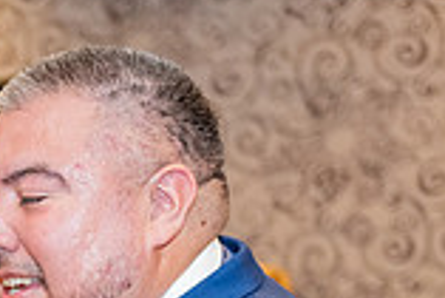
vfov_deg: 8.6
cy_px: 509
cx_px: -196
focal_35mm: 155
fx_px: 1918
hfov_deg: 12.6
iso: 2500
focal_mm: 42
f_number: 2.8
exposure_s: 1/200
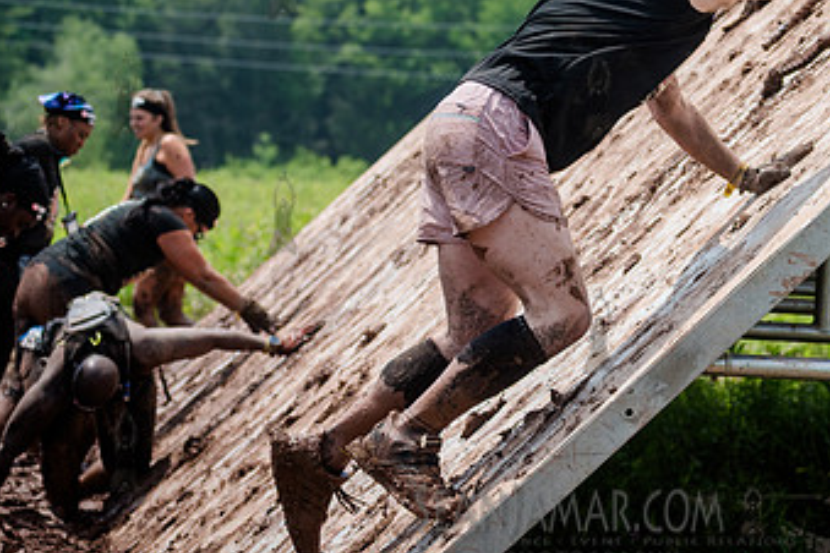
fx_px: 3158
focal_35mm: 137
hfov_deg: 14.9
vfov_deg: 10.0
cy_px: 94
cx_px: 597
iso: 400
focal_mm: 80
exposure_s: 1/2500
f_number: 4
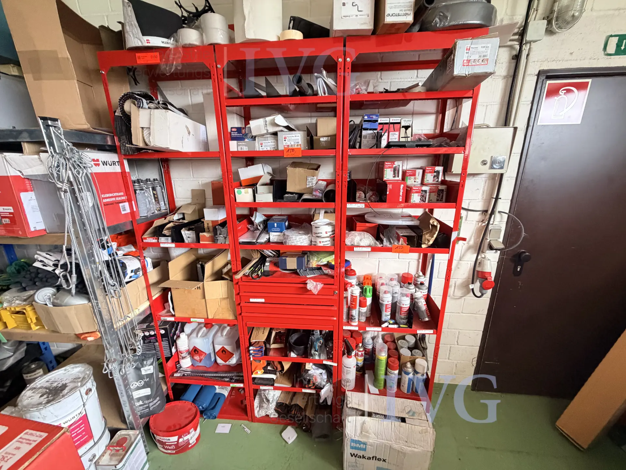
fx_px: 253
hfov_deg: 102.1
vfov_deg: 85.7
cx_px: 313
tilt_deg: -15.5
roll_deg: +1.0
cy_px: 235
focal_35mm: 14
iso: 400
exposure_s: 1/50
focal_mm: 2.22
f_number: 2.2
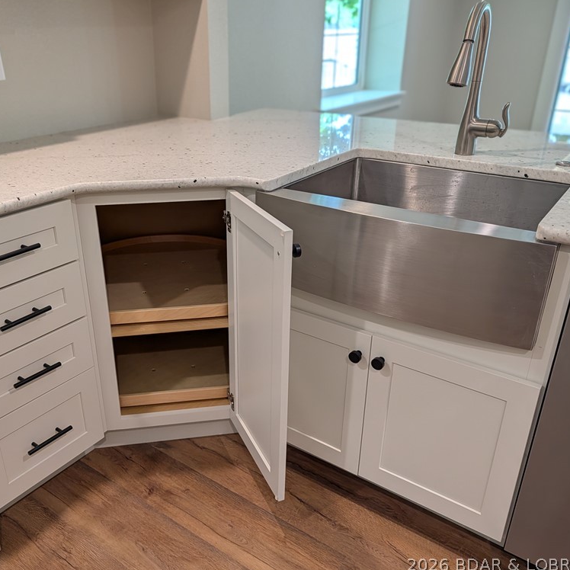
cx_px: 225
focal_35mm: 29
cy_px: 285
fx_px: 540
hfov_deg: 55.2
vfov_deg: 55.6
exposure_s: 1/120
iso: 61
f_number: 1.68
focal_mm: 6.9
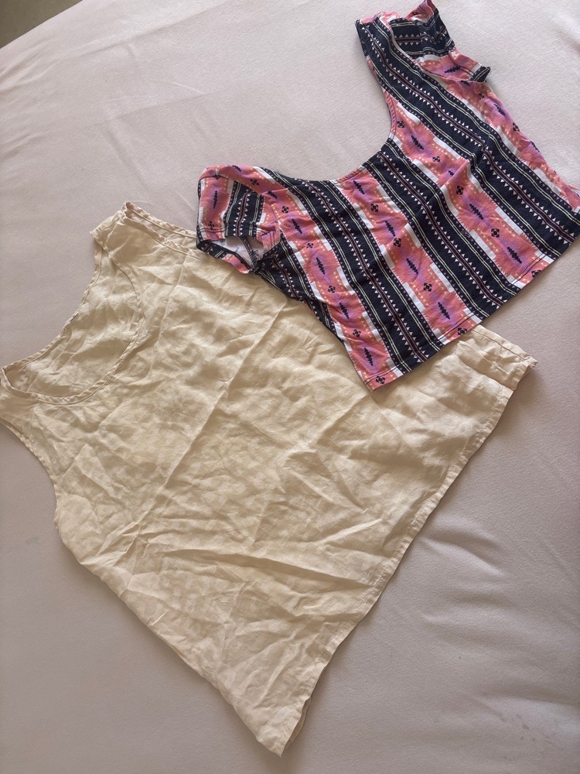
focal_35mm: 26
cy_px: 387
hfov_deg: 53.1
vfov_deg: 67.3
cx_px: 290
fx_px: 581
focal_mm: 5.96
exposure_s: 1/121
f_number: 1.6
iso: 125
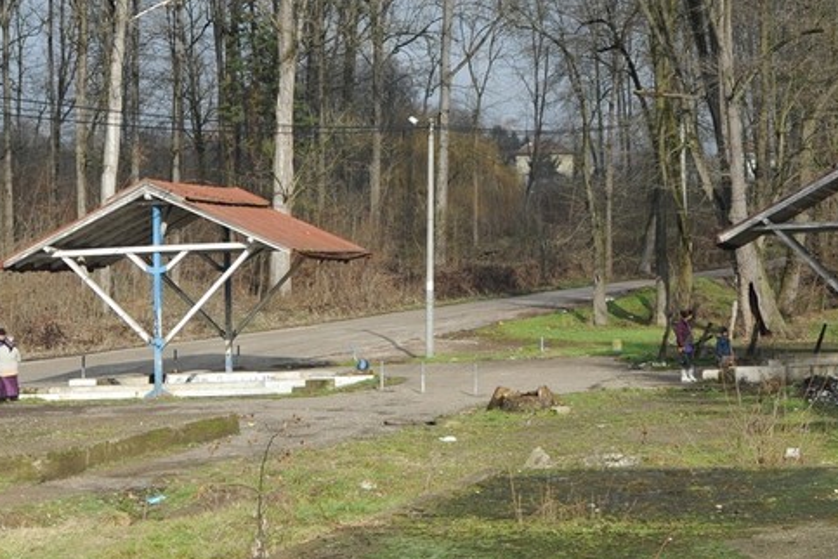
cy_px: 152
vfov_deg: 19.9
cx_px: 678
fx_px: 1583
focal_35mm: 68
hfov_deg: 29.0
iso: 250
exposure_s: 1/640
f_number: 8
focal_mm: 35
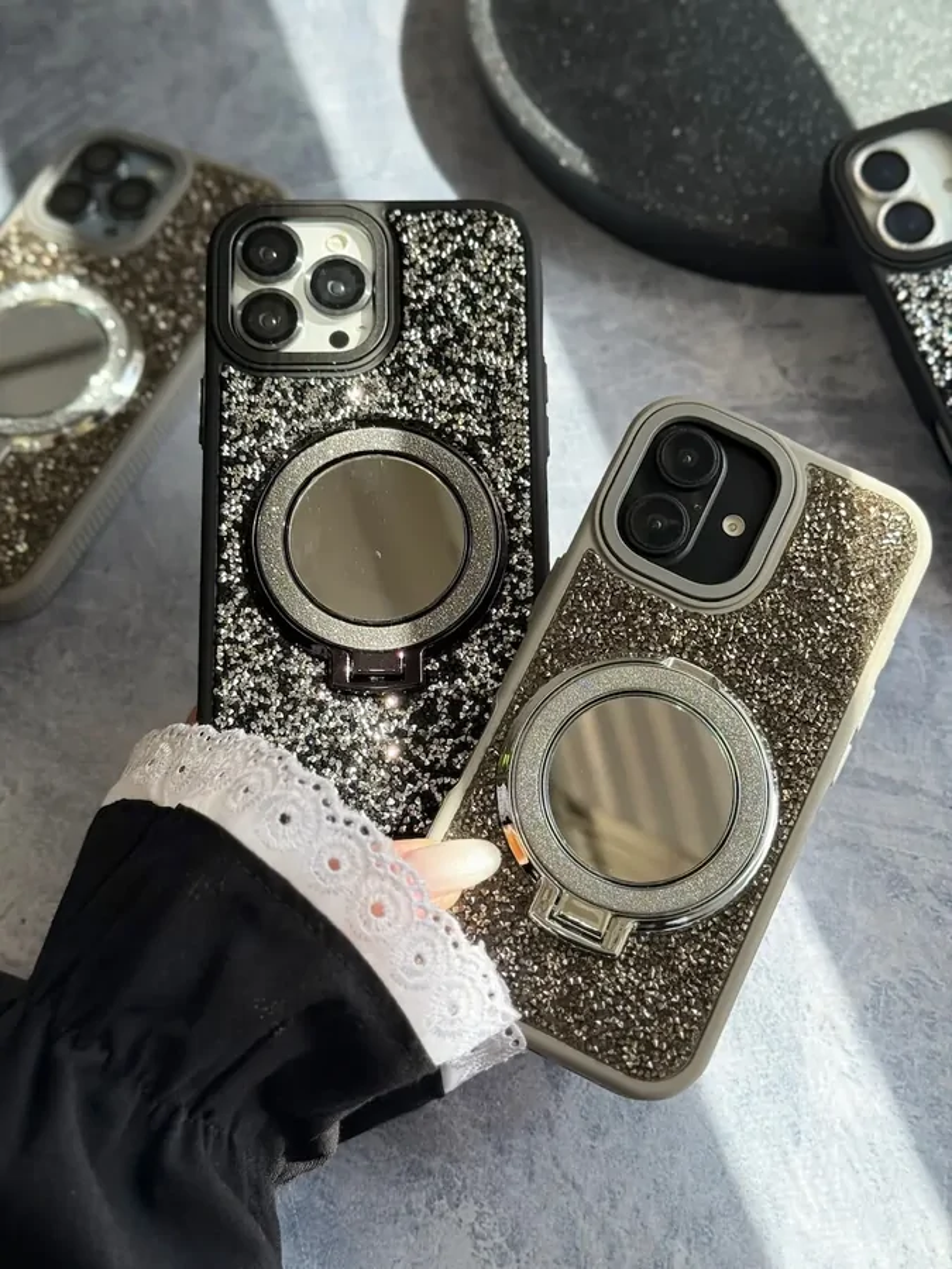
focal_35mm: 48
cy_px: 634
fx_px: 1760
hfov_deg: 30.3
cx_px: 476
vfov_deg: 39.7
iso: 80
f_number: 1.78
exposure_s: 1/503
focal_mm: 6.76
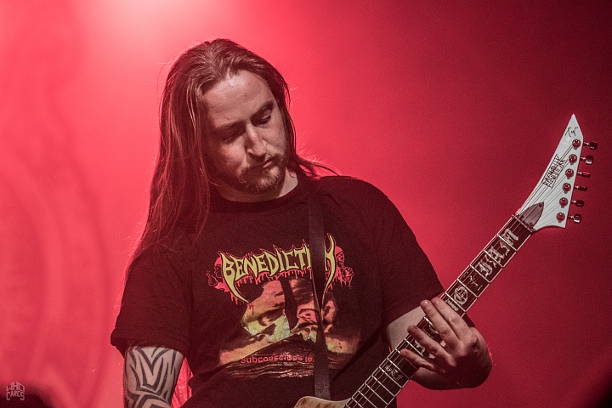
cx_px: 306
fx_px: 2958
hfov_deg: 11.8
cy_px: 204
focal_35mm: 174
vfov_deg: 7.9
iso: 1000
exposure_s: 1/100
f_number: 2.8
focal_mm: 116
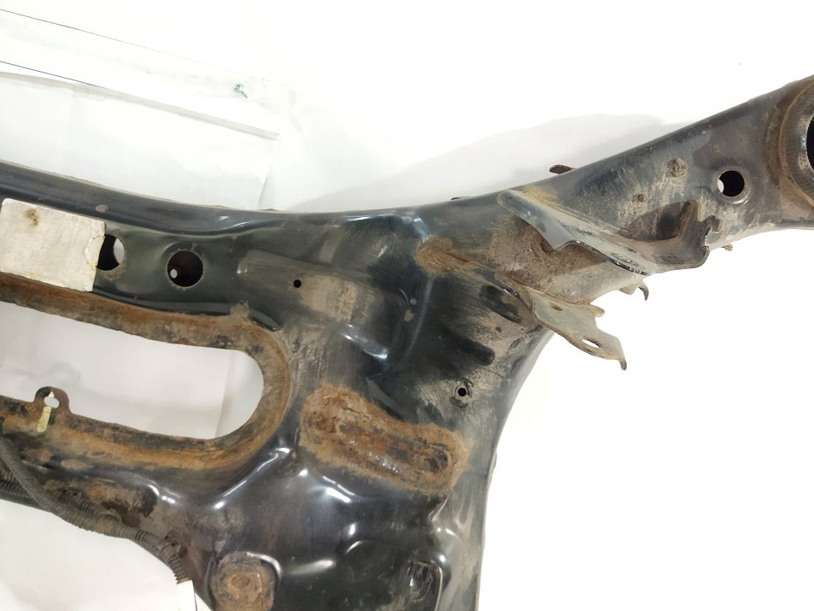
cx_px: 507
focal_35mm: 34
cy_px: 240
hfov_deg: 53.4
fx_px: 800
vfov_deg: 41.6
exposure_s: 1/33
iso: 366
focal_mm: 4.71
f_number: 1.79
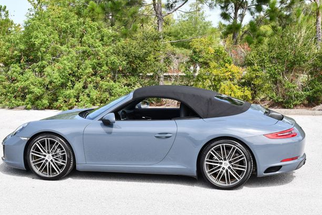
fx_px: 546
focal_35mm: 61
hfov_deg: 32.9
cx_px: 160
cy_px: 106
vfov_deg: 22.3
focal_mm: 29
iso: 200
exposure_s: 1/250
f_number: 7.1
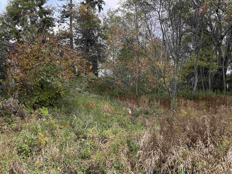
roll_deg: +0.5
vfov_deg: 53.1
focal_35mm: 26
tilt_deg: -1.5
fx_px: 174
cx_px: 116
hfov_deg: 67.3
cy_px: 87
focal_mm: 5.7
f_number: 1.5
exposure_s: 1/859
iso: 50
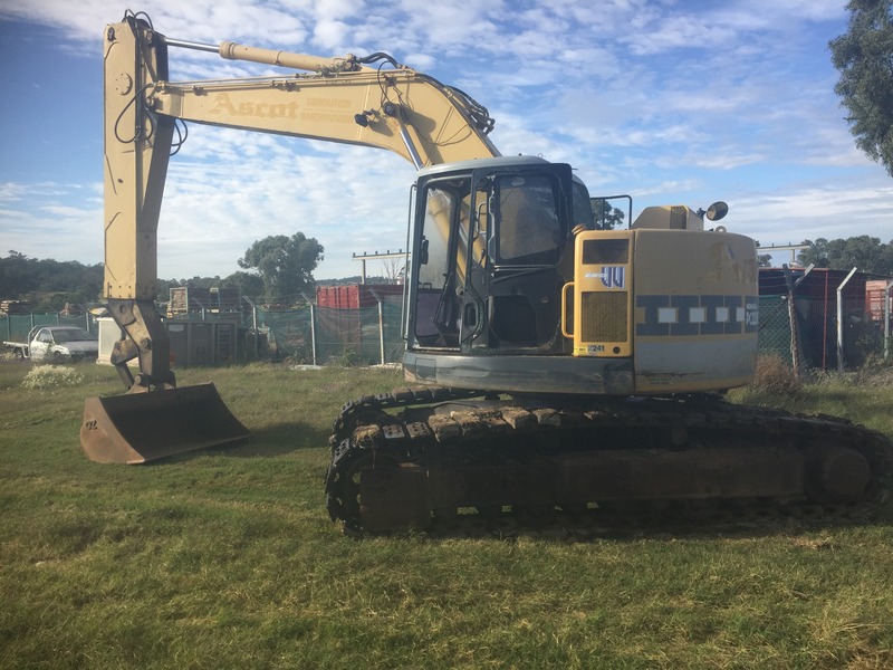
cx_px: 446
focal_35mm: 29
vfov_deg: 48.2
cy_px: 335
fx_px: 748
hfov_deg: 61.7
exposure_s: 1/1276
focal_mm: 4.15
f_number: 2.2
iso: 32
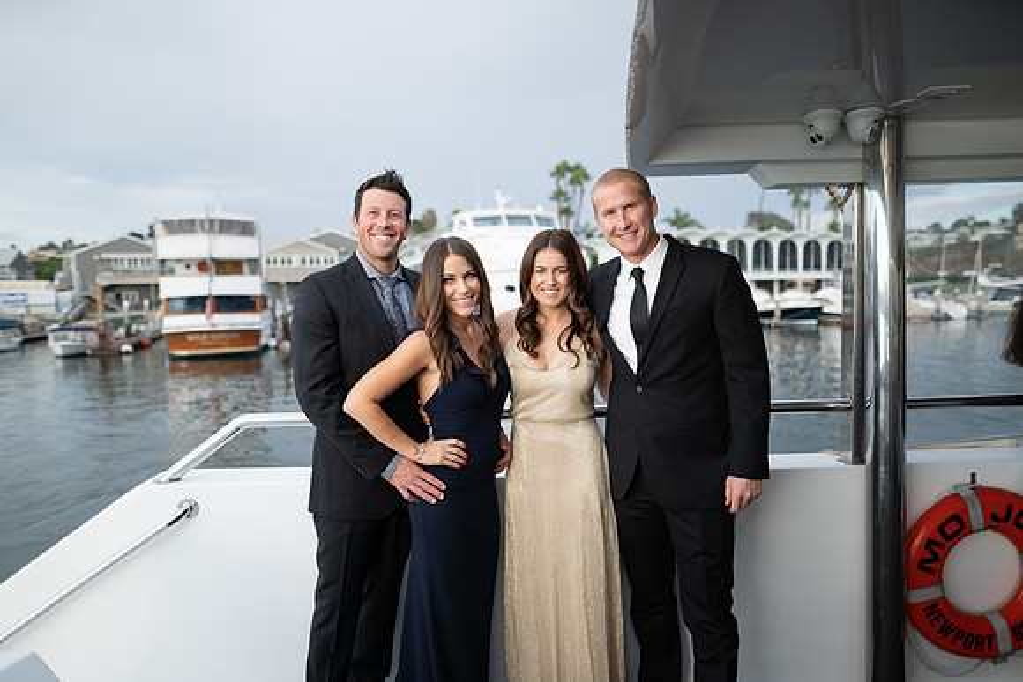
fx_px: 682
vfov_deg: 53.2
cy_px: 341
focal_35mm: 24
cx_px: 512
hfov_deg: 73.7
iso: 250
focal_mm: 24
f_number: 1.4
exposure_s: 1/3200
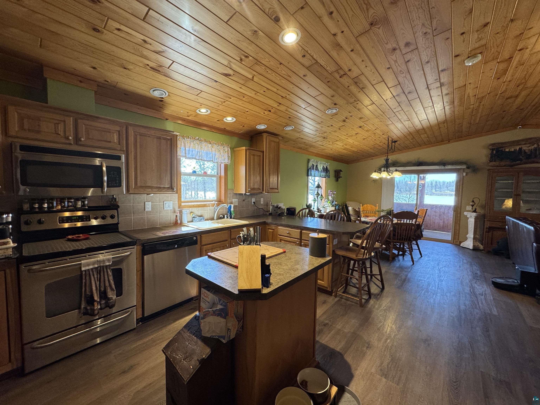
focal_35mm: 14
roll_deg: -1.1
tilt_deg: -3.7
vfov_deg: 85.7
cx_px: 270
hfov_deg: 102.1
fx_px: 218
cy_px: 202
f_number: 2.2
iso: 200
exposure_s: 1/120
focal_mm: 2.22
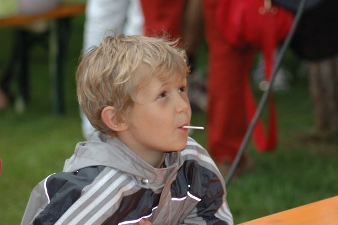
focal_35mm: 195
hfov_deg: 10.6
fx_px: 1829
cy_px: 112
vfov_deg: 7.0
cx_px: 169
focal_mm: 130
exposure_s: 1/60
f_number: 4.8
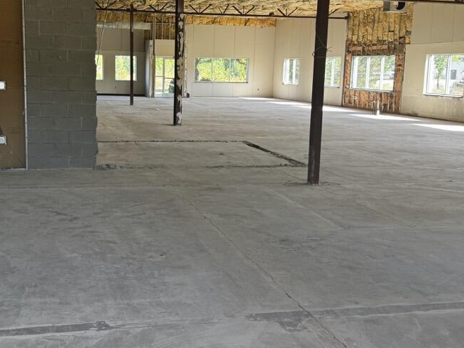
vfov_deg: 30.8
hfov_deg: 40.1
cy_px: 161
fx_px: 630
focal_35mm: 47
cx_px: 172
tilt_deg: -7.8
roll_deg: -2.2
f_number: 1.78
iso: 64
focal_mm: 6.76
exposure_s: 1/156
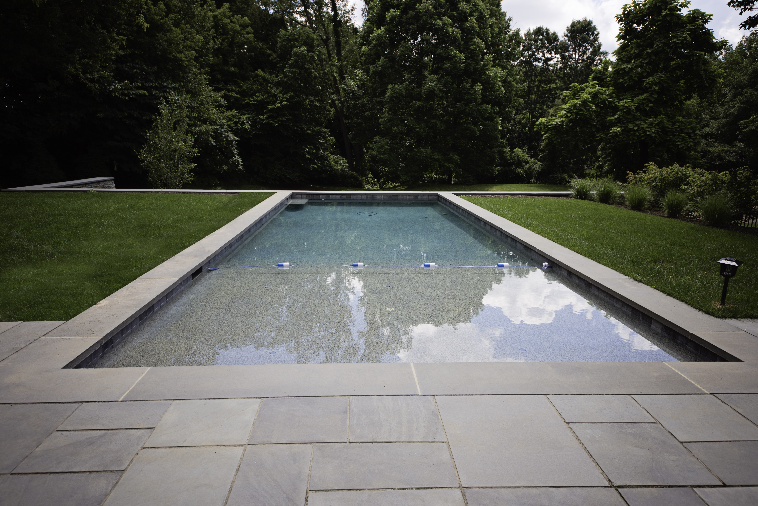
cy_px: 253
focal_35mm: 24
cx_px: 379
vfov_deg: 53.2
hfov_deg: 73.7
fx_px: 505
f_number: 5.6
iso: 100
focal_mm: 24
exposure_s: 1/250
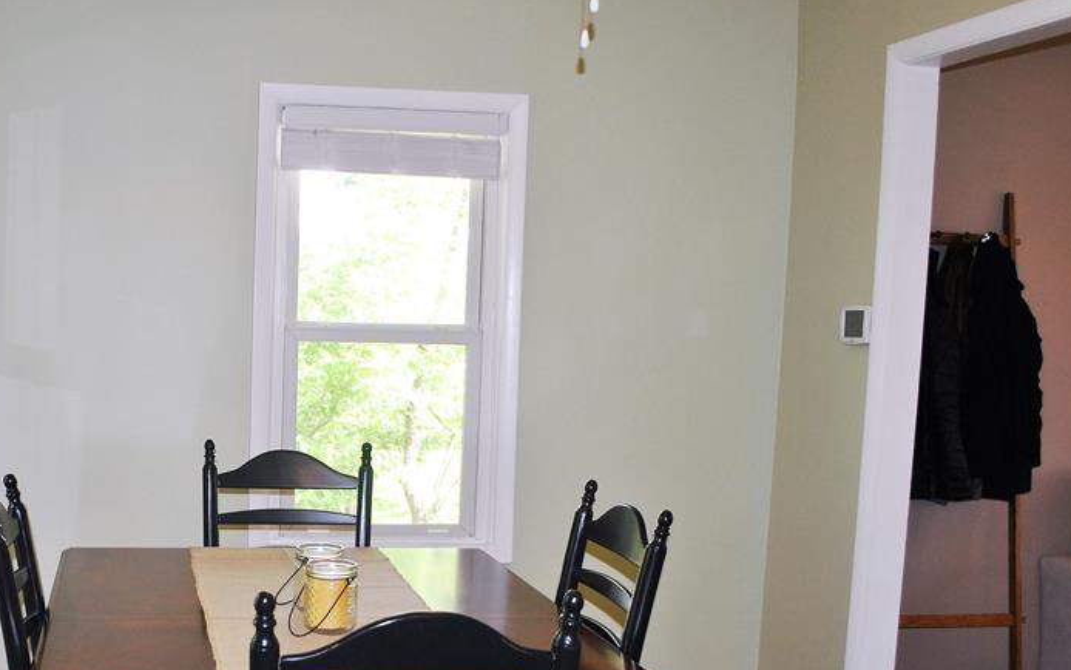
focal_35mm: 43
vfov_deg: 29.6
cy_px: 454
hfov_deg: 45.0
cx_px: 299
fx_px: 1255
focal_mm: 18
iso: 200
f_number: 3.5
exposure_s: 1/60
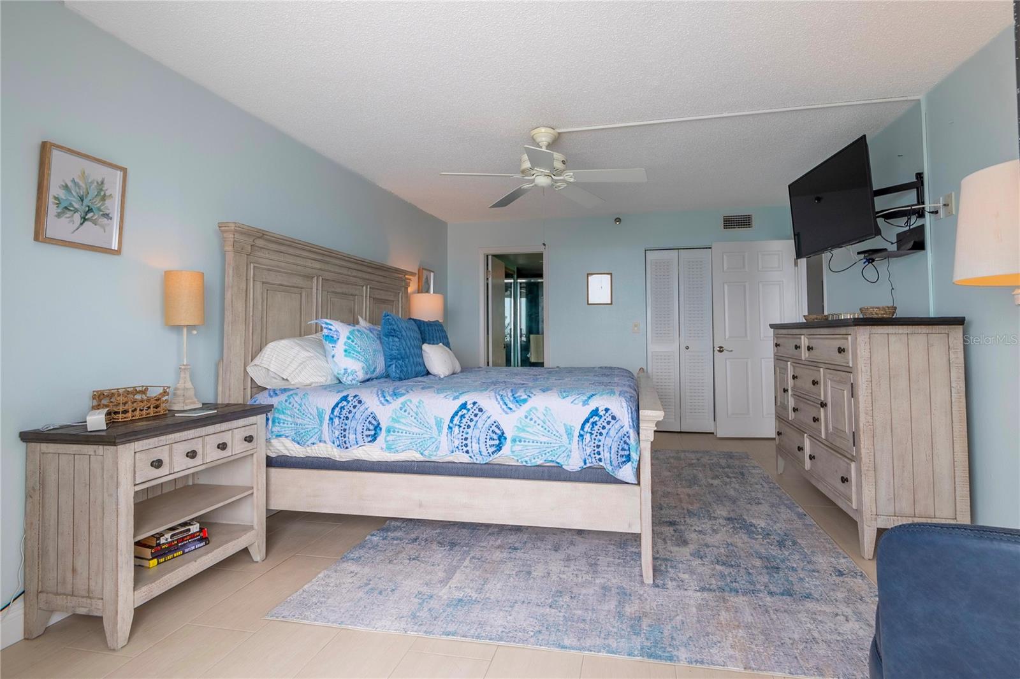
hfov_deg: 100.4
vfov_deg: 77.3
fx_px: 425
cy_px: 340
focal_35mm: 15
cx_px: 510
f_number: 10
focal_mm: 10
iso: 100
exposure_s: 1/50
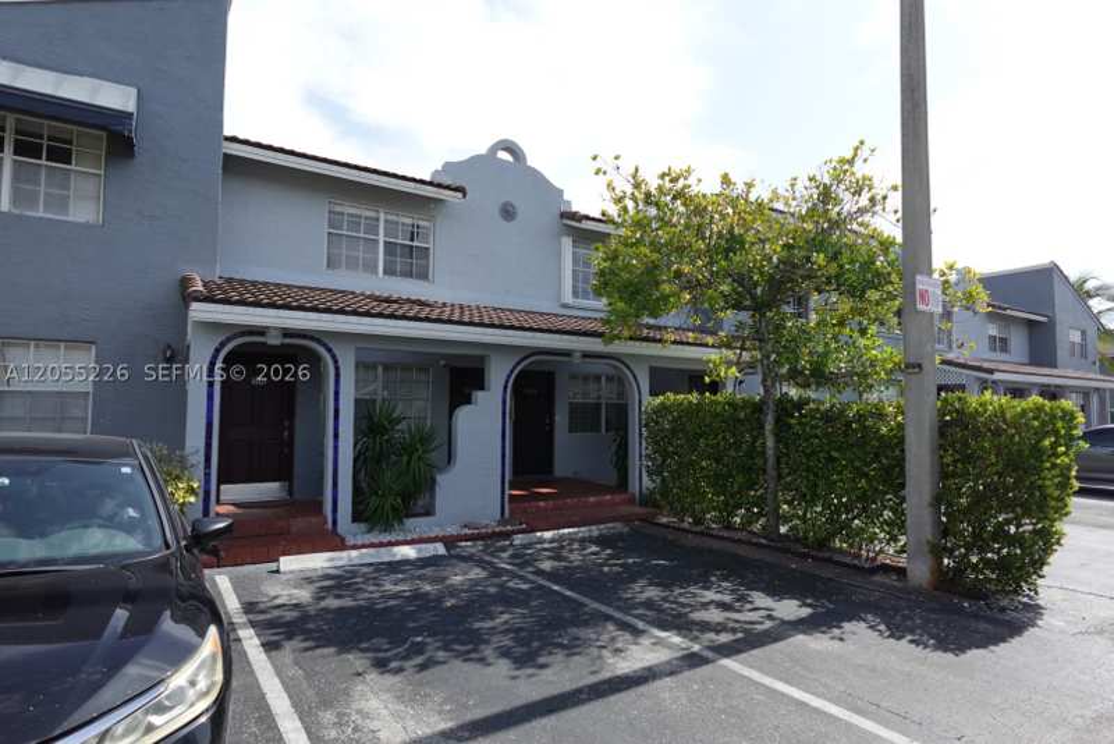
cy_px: 372
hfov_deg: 84.0
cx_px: 557
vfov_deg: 62.0
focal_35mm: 20
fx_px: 619
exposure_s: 1/2500
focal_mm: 7.6
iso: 125
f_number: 2
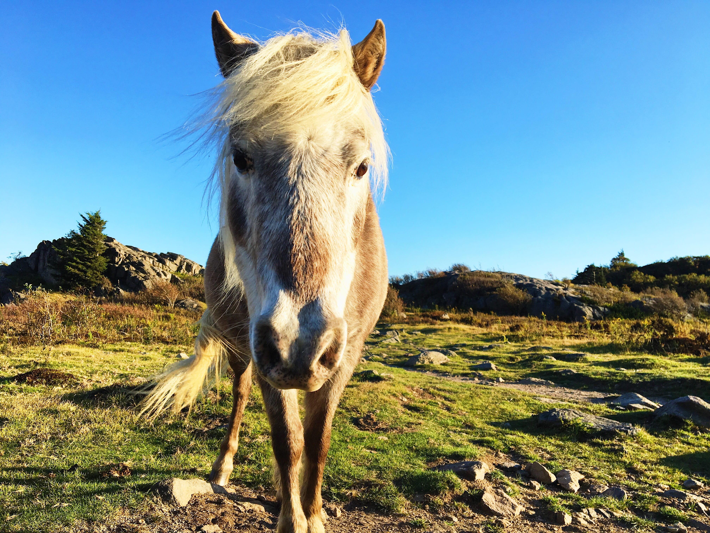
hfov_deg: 61.7
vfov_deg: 48.2
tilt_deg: +4.2
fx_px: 595
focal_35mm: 29
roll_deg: -2.4
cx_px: 355
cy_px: 266
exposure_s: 1/894
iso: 25
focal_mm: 4.15
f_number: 2.2
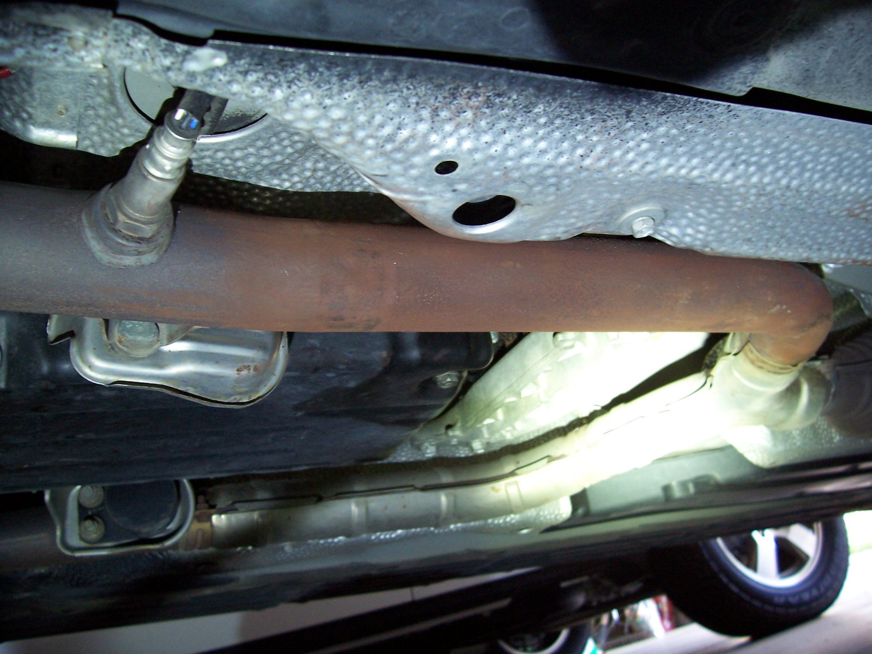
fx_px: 856
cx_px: 436
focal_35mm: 34
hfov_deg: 54.0
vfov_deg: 41.8
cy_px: 327
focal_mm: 5.6
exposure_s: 1/30
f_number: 2.7
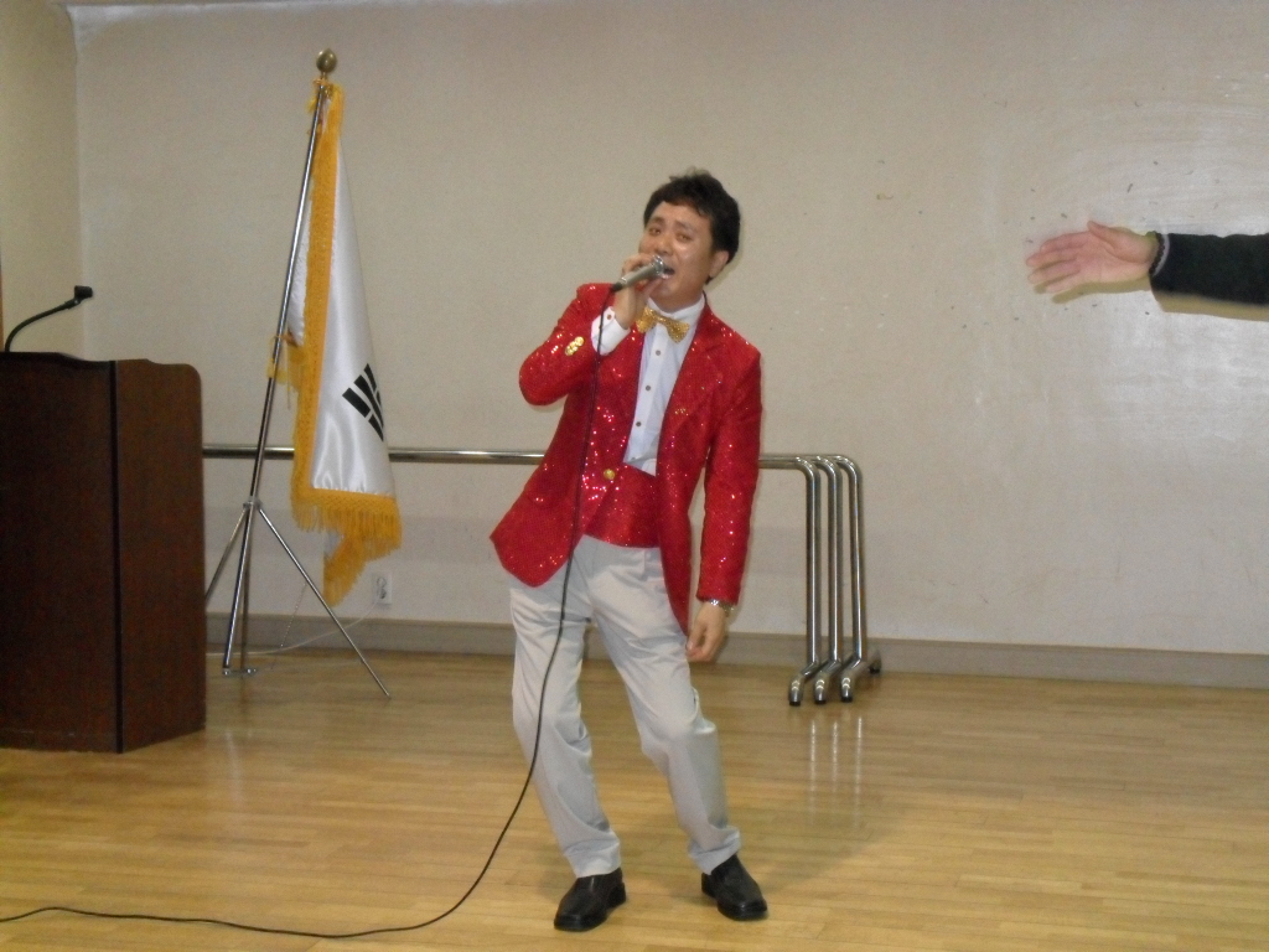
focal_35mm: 60
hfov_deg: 32.2
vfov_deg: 24.4
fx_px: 2200
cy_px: 476
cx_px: 634
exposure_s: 1/90
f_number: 5.1
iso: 640
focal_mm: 10.7
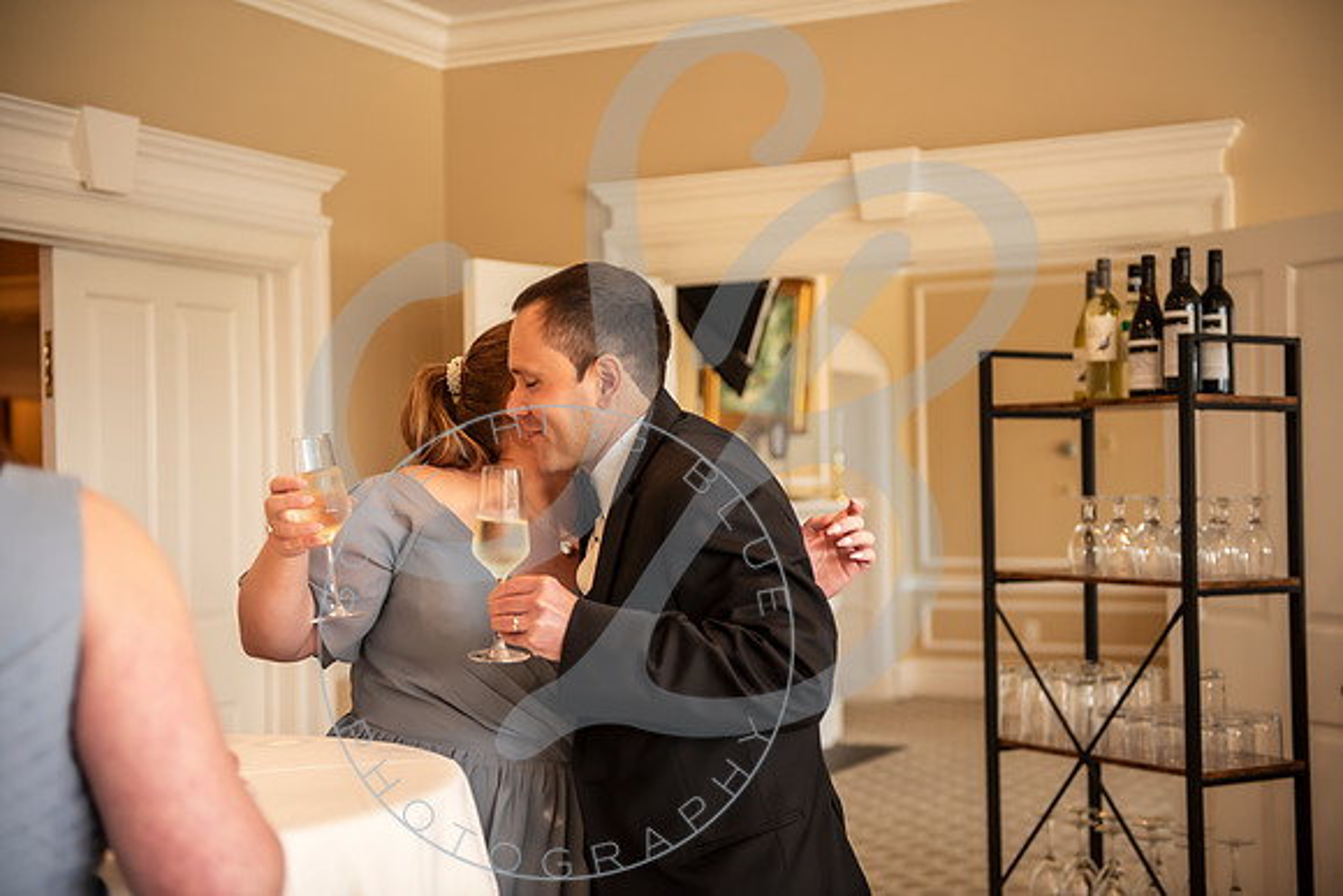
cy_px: 448
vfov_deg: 26.0
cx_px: 672
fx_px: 1940
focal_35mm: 52
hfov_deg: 38.2
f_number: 2.8
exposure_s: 1/160
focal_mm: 52
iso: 400
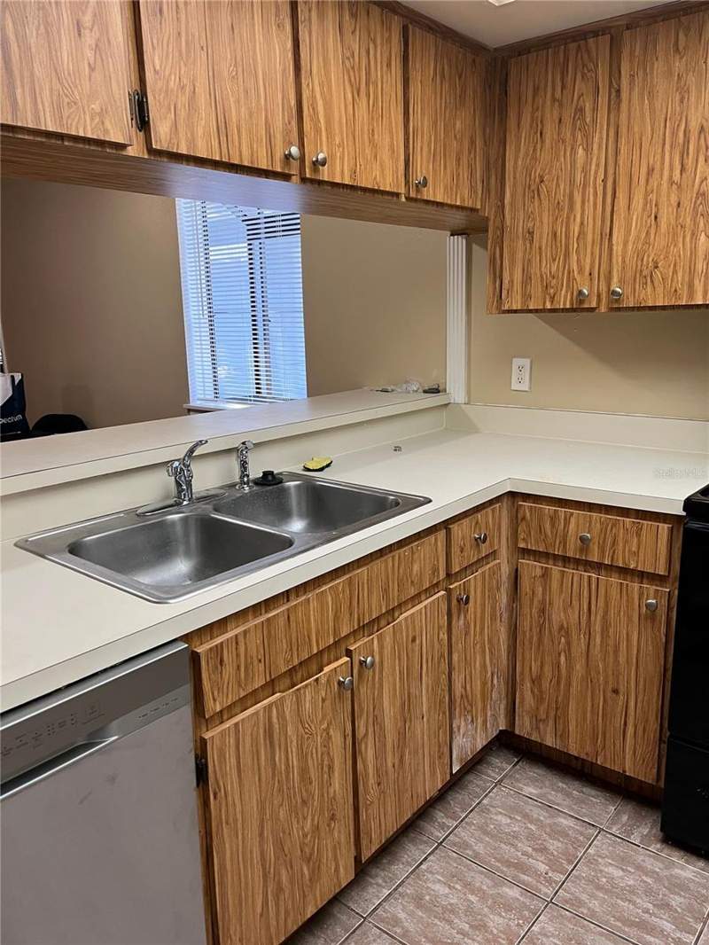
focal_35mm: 26
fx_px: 710
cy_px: 472
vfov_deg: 67.3
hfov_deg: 53.1
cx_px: 354
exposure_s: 1/60
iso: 160
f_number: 1.6
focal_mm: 5.1
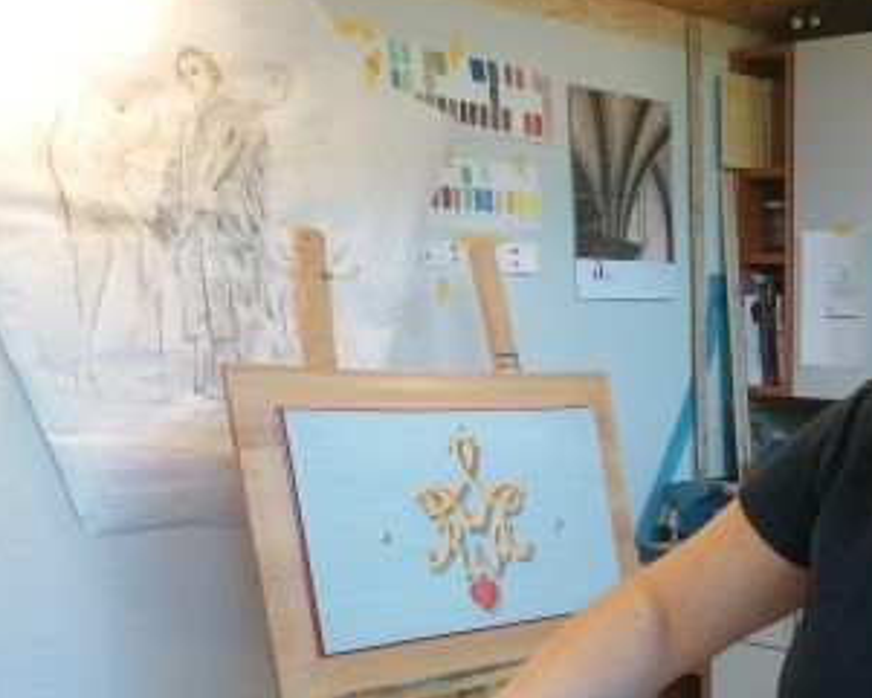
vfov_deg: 26.4
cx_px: 820
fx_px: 1446
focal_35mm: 56
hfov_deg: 31.6
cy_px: 608
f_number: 1.8
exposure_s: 1/50
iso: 80
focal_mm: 4.75
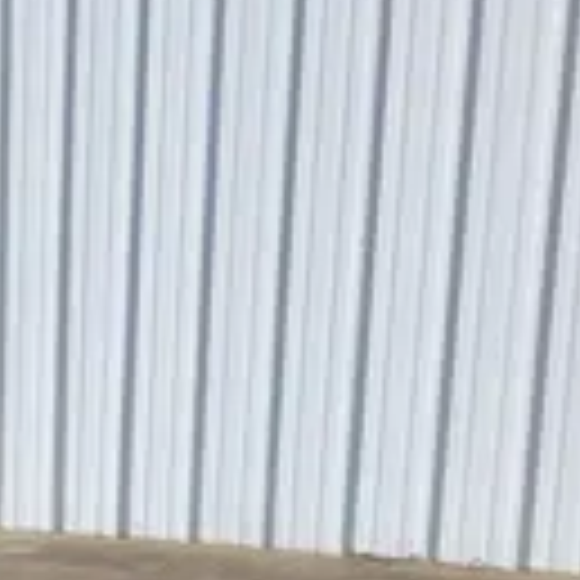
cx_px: -549
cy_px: 767
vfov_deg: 16.7
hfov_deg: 14.8
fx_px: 1858
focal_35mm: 98
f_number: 1.8
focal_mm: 5.4
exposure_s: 1/4529
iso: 40
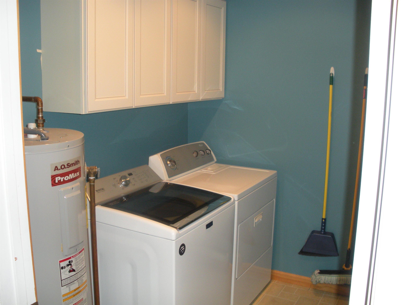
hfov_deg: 51.4
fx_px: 423
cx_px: 204
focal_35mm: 36
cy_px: 152
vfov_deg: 39.7
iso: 187
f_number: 3.5
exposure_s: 1/30
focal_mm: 6.3
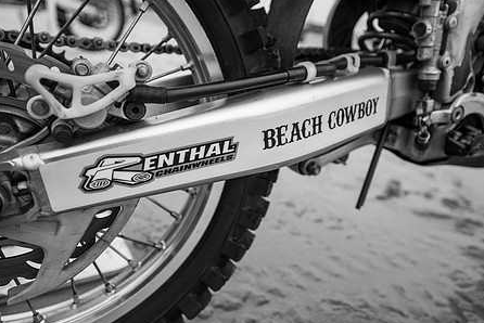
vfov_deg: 49.6
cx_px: 242
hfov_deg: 69.4
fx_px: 350
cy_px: 147
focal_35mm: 26
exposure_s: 1/320
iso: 140
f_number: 2.8
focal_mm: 20
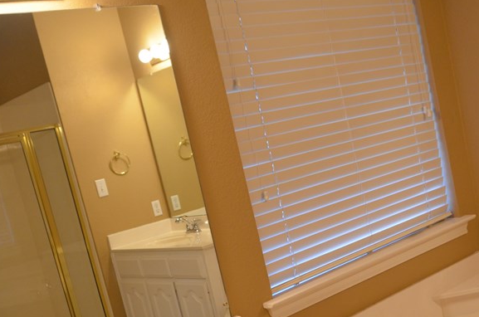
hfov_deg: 38.9
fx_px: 677
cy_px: 223
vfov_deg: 26.1
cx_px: 269
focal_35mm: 51
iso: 800
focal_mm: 18
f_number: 3.5
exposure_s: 1/50
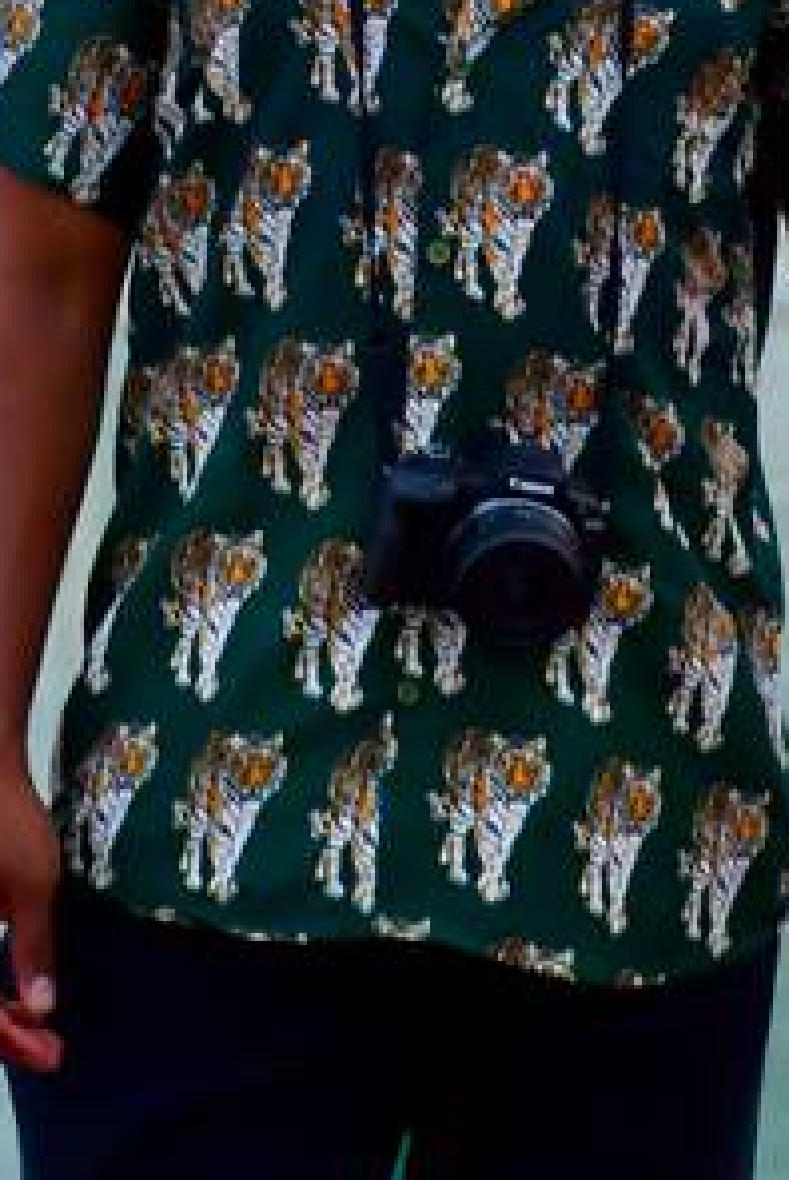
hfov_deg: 4.2
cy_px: -773
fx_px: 10757
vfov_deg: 6.2
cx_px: 558
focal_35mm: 328
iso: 640
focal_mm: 60
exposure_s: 1/100
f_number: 5.6
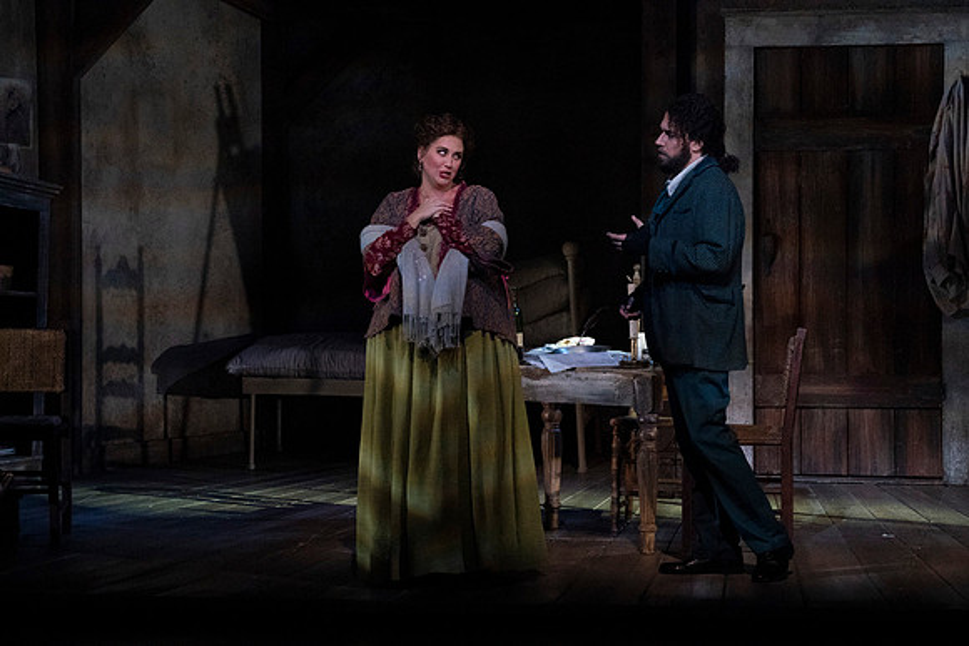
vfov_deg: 7.0
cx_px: 484
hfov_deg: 10.4
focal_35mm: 197
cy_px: 323
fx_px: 5304
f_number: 11
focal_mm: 197
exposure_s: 1/320
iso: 16000
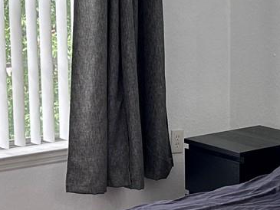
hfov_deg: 17.2
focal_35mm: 114
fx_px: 922
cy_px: 125
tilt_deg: -11.8
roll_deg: +0.1
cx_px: 190
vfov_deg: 13.0
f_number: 1.5
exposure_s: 1/120
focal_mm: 5.7
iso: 80
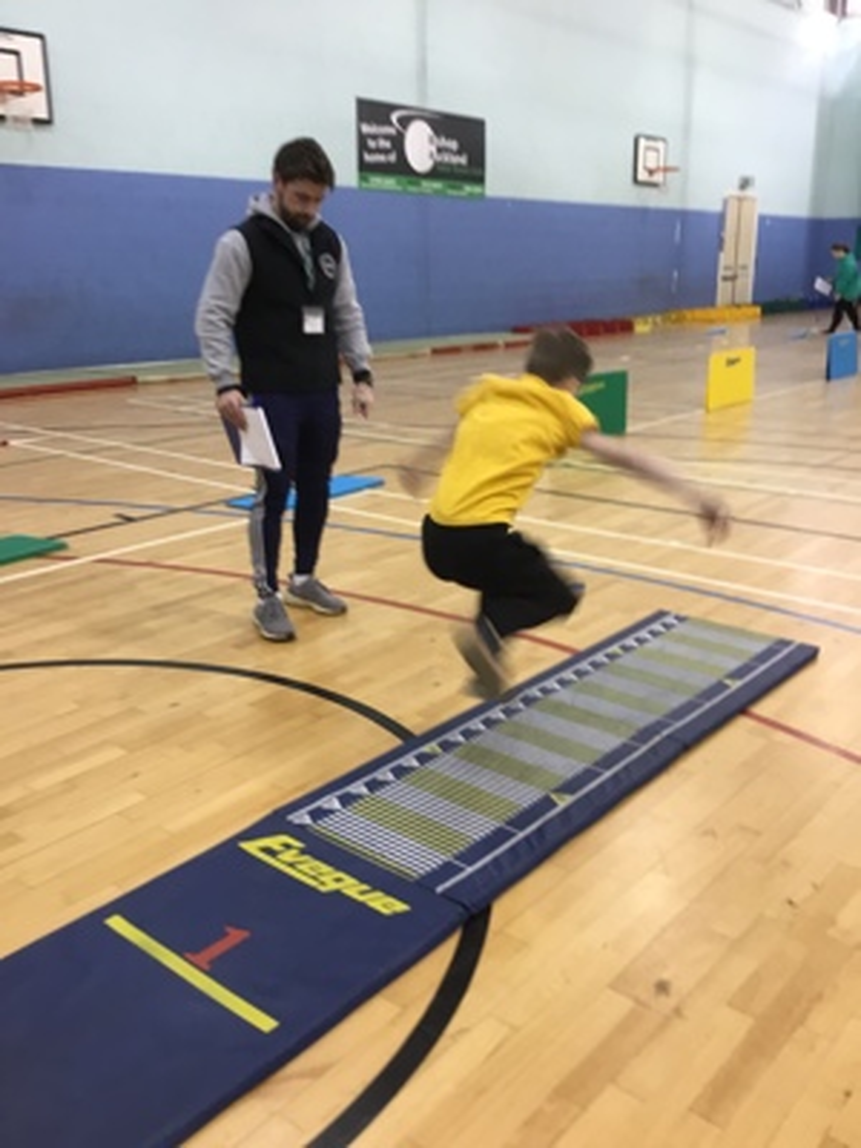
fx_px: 1028
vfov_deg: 58.4
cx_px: 430
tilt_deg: -15.4
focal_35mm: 31
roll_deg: +1.3
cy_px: 574
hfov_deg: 45.4
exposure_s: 1/33
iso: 100
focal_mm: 3.3
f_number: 2.4
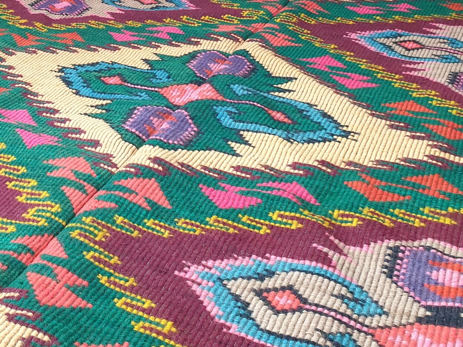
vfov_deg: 23.7
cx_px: 89
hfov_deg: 31.3
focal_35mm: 60
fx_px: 803
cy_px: 28
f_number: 2.4
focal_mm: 4.3
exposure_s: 1/23
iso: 250
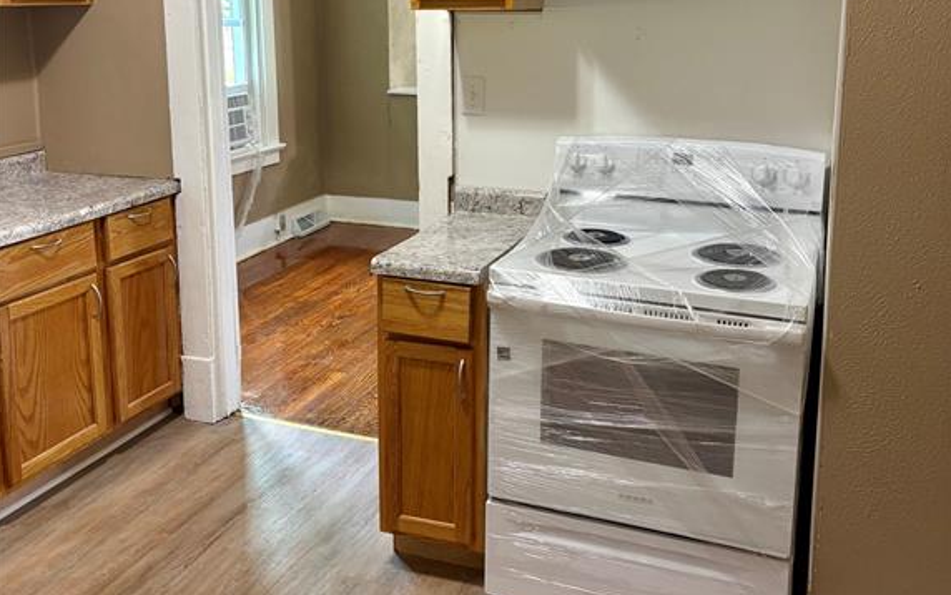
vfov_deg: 33.9
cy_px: 160
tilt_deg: -8.6
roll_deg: +0.1
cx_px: 474
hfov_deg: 52.7
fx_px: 959
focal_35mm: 37
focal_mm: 5.96
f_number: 1.6
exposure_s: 1/60
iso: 125
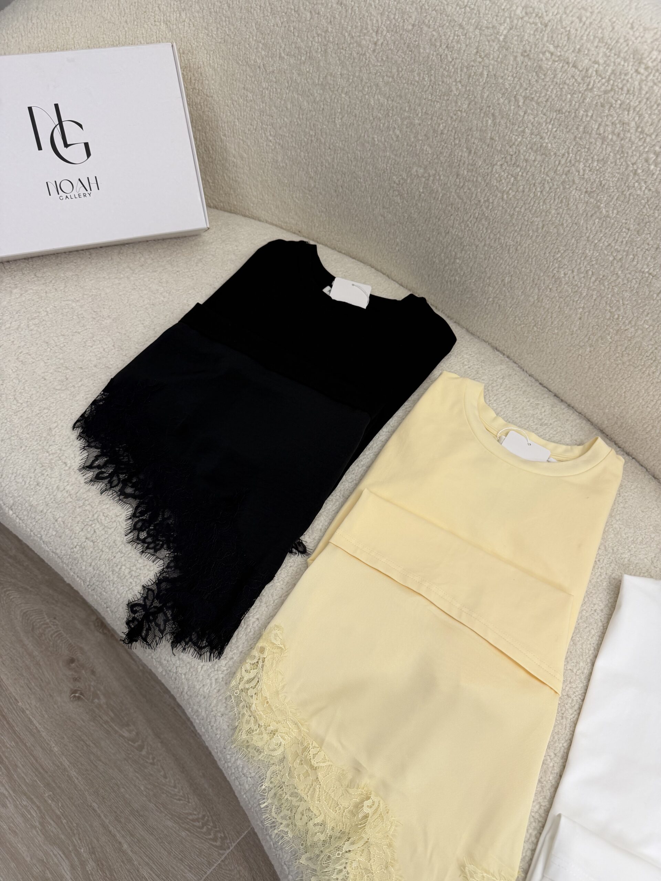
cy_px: 440
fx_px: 611
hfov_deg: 56.8
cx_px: 330
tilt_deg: -56.9
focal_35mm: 24
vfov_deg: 71.6
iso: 100
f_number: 1.78
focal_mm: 6.76
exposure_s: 1/100
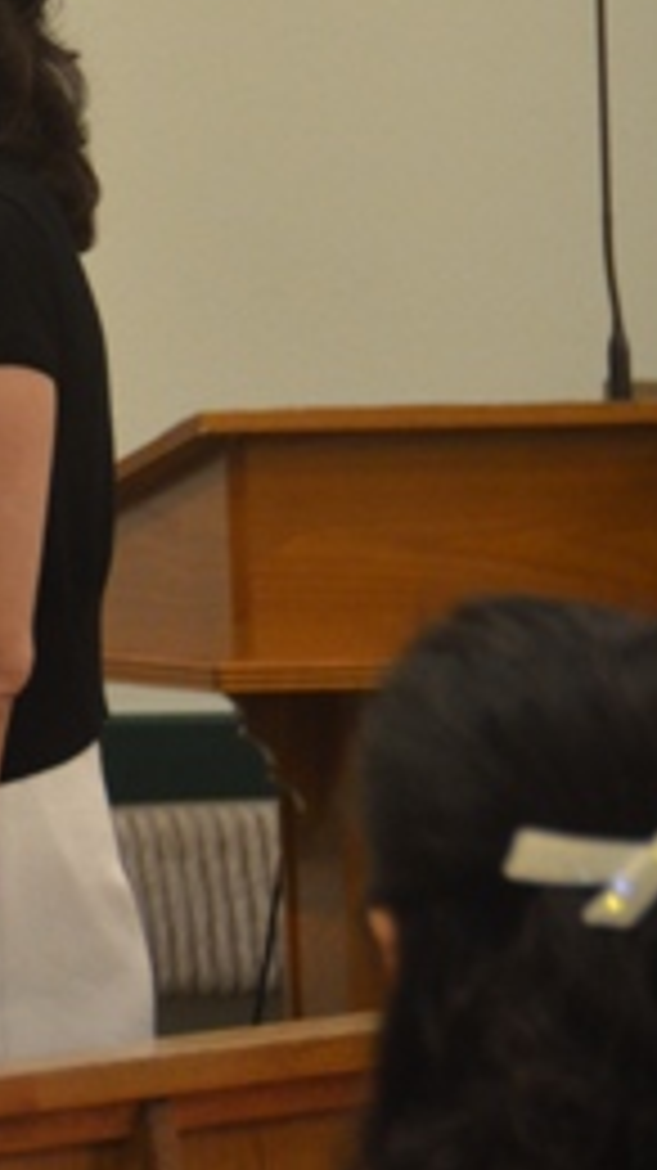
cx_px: -760
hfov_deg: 2.3
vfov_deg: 4.2
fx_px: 16135
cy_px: 225
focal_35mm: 520
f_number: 5.6
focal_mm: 135
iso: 1600
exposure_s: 1/25
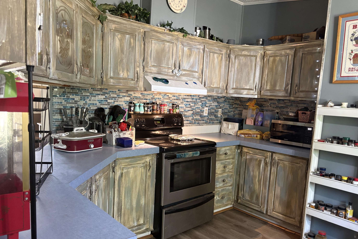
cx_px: 181
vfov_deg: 46.3
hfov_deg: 65.5
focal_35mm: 28
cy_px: 133
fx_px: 278
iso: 400
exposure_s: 1/40
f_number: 1.6
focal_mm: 5.96
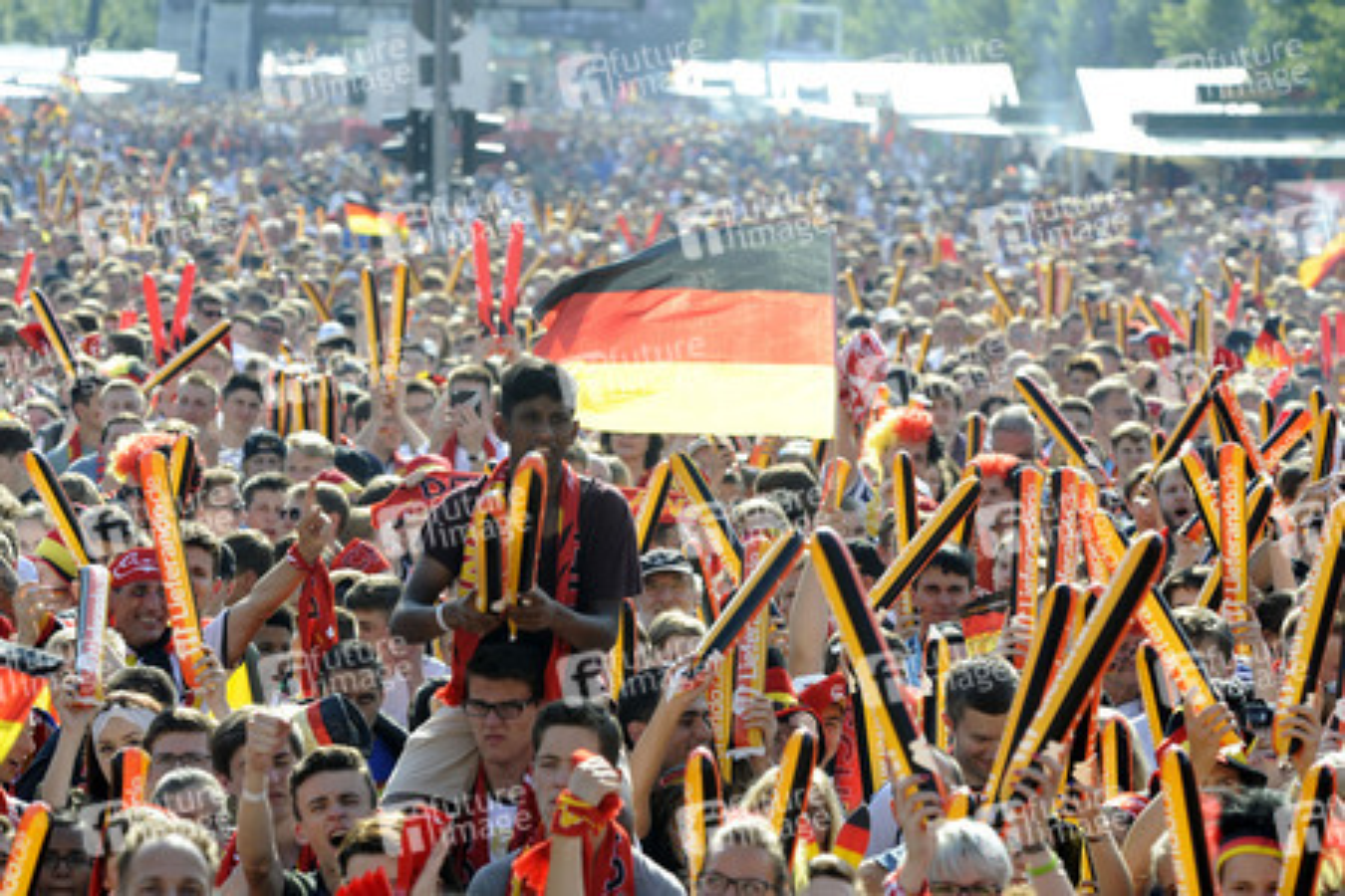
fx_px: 5604
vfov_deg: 9.1
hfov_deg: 13.7
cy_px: 448
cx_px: 672
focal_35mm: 150
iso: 500
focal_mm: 150
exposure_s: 1/800
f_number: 5.6
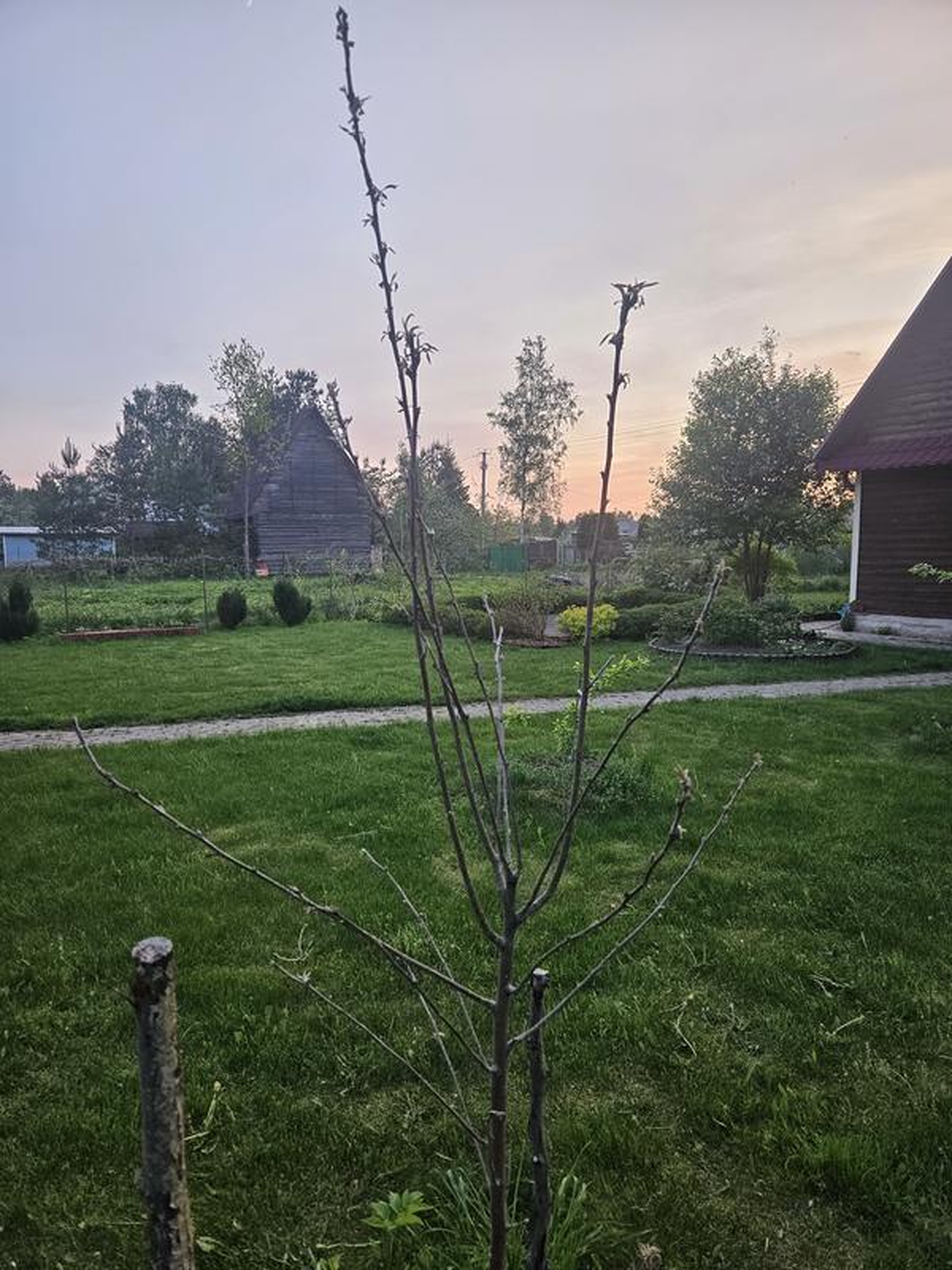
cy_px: 635
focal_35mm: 23
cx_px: 476
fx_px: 843
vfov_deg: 73.9
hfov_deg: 58.9
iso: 200
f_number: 1.8
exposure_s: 1/180
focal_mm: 5.4
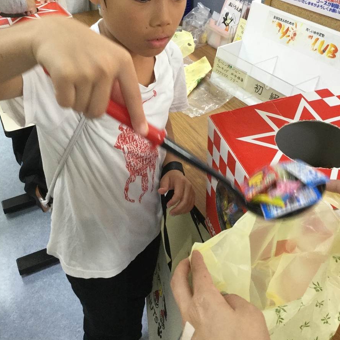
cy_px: 120
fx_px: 411
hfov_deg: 44.9
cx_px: 169
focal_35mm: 37
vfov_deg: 44.4
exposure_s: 1/30
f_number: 2.4
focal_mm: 3.3
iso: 80
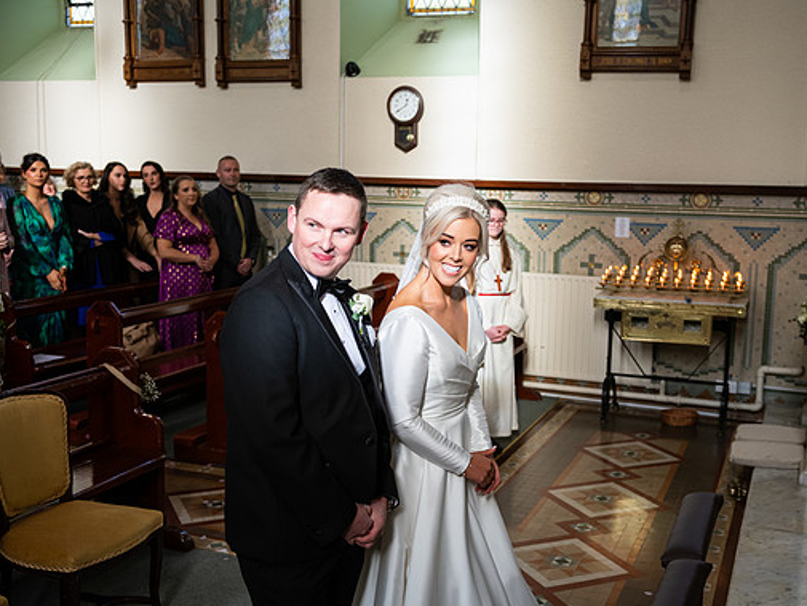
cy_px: 306
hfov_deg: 44.7
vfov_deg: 34.4
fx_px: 979
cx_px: 435
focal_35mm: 42
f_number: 3.5
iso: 640
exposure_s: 1/400
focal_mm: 38
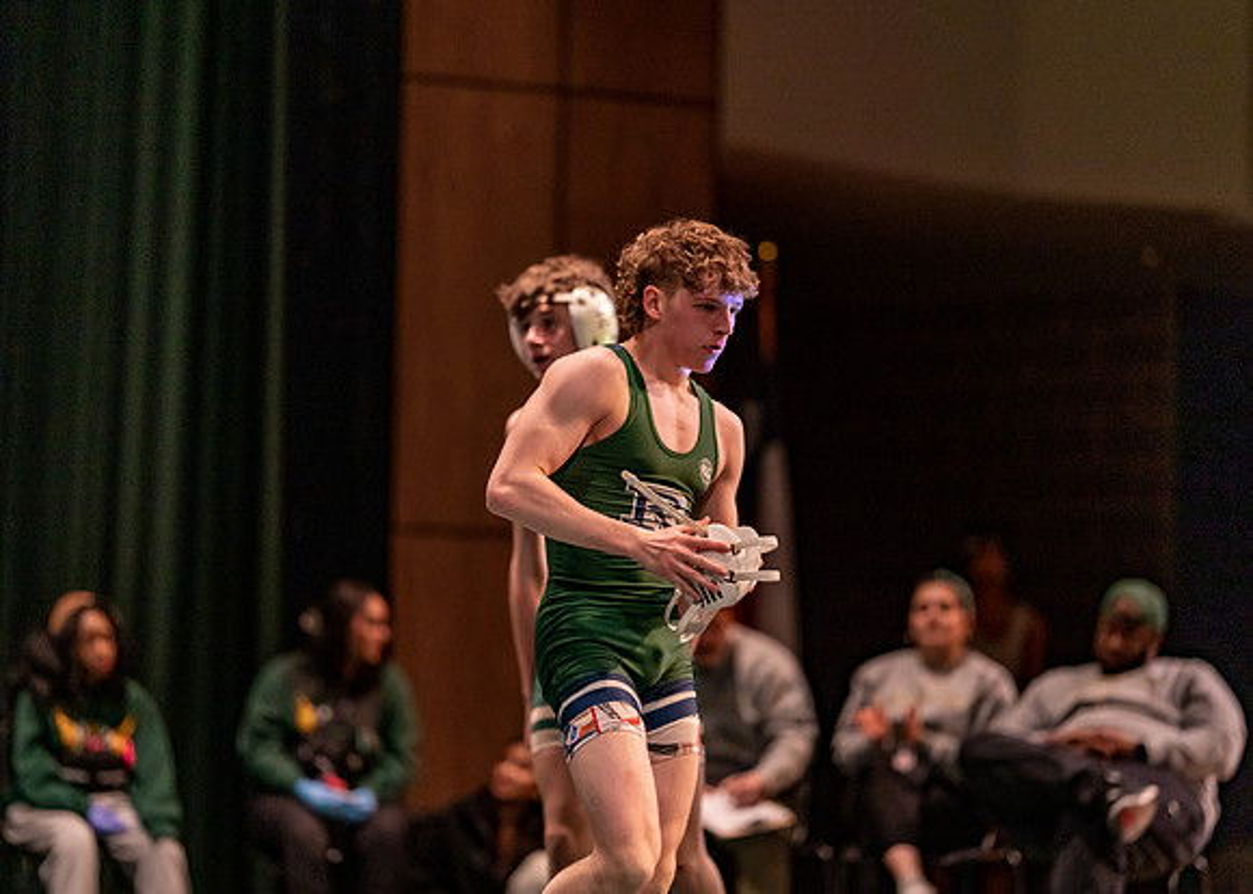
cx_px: 626
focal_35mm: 145
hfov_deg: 13.8
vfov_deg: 9.9
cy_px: 447
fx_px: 5158
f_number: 1.8
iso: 2000
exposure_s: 1/800
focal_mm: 135
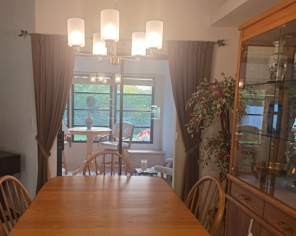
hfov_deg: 56.8
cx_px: 119
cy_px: 138
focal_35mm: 31
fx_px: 271
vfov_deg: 46.9
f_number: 1.7
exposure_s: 1/120
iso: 400
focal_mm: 6.3
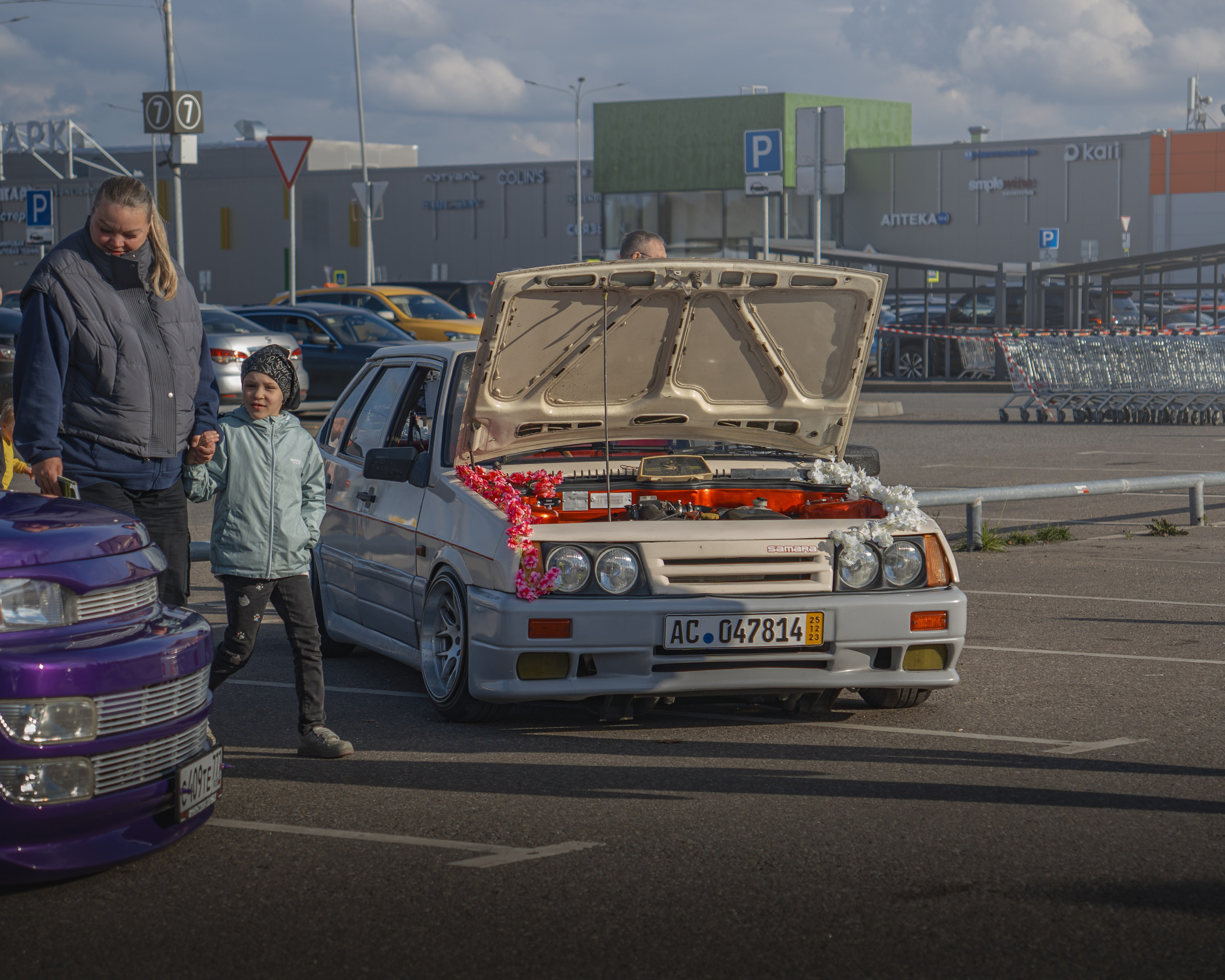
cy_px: 452
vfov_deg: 16.8
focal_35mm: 92
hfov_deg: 20.9
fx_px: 3323
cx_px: 602
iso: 100
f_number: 2.8
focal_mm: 45.8
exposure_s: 1/1000
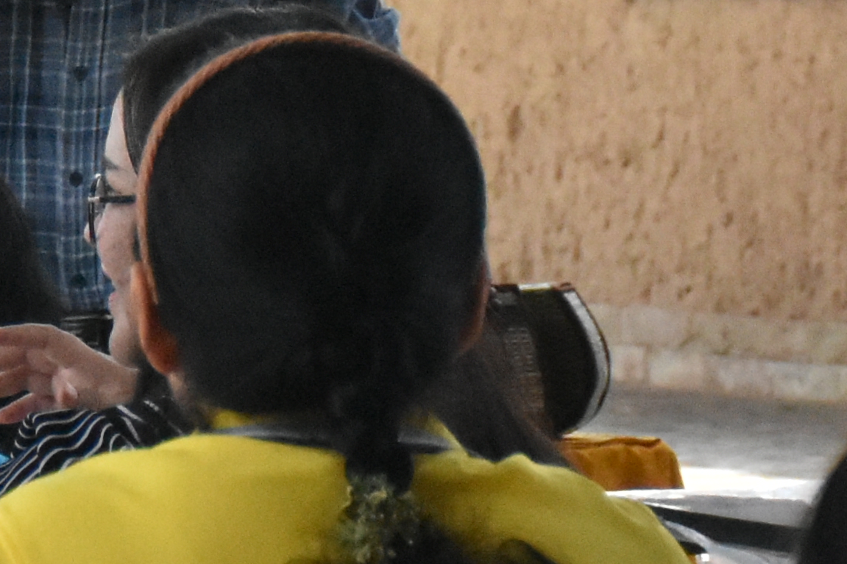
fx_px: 9197
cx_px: -741
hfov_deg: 5.2
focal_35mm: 391
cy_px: -135
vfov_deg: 3.5
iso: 2500
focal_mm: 50
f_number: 4.8
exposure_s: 1/4000
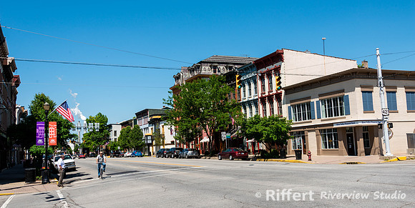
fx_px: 392
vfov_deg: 29.7
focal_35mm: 37
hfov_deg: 55.8
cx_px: 208
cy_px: 104
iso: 100
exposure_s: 1/200
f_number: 10
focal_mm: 34
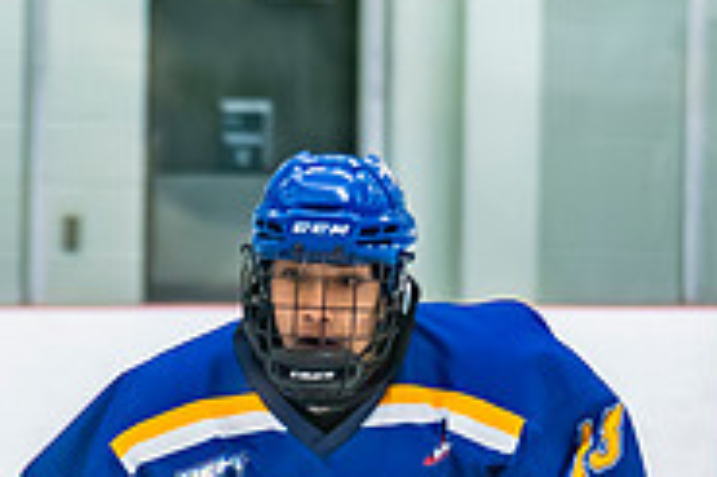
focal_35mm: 526
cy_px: 555
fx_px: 10467
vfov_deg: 2.6
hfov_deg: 3.9
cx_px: 378
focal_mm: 100
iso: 2000
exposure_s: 1/640
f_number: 2.8
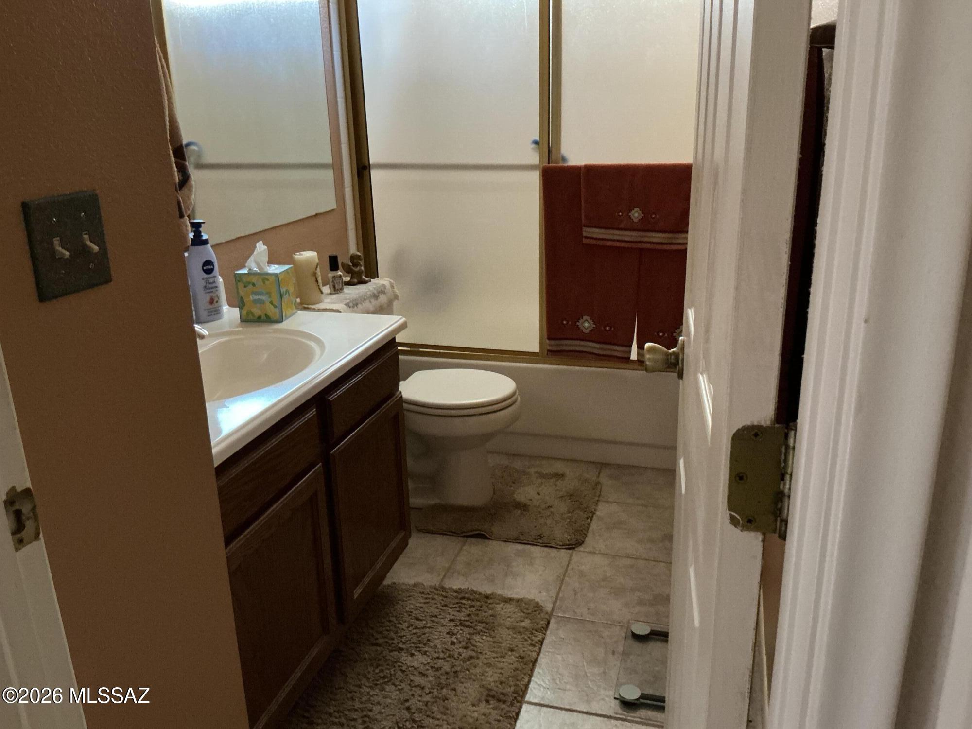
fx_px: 814
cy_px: 364
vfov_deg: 48.2
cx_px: 486
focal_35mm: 29
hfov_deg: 61.7
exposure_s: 1/30
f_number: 1.8
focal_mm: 3
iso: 500
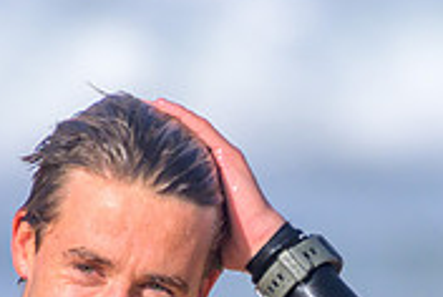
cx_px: 378
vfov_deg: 0.4
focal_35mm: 3288
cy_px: 369
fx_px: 40528
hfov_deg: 0.6
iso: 1000
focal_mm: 1000
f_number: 11
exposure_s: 1/2500
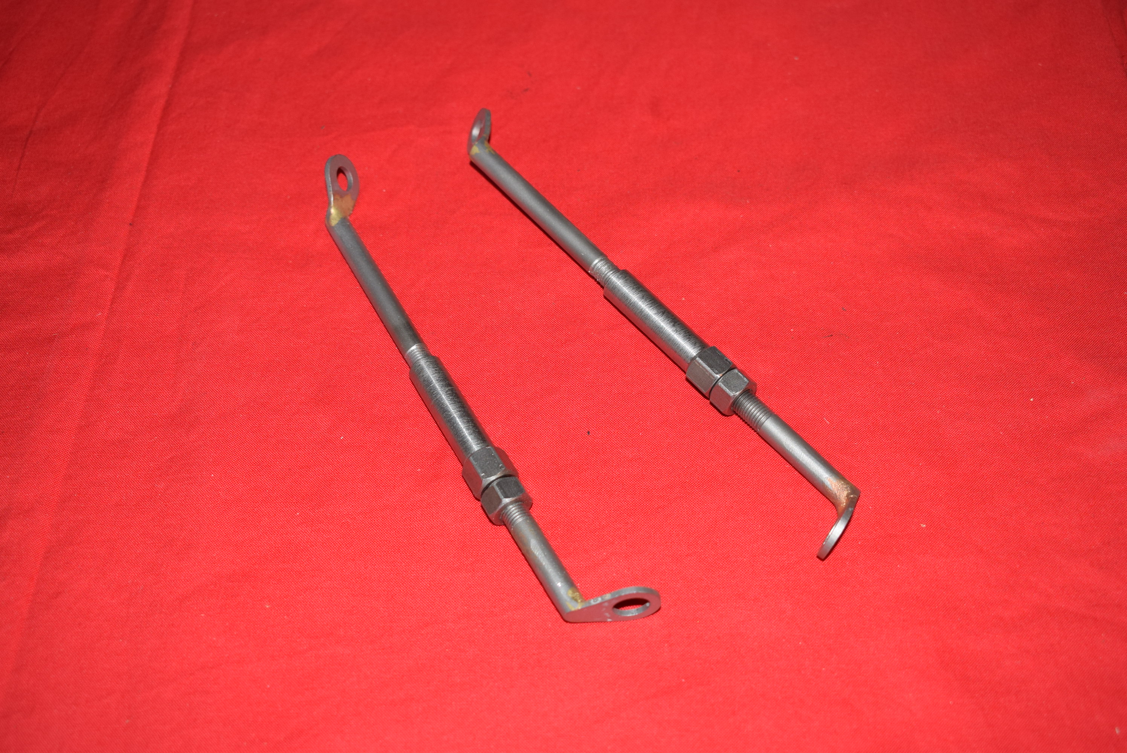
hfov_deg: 44.9
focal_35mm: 44
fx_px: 1363
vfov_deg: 30.9
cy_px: 376
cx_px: 564
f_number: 5.6
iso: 400
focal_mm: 29
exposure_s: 1/125
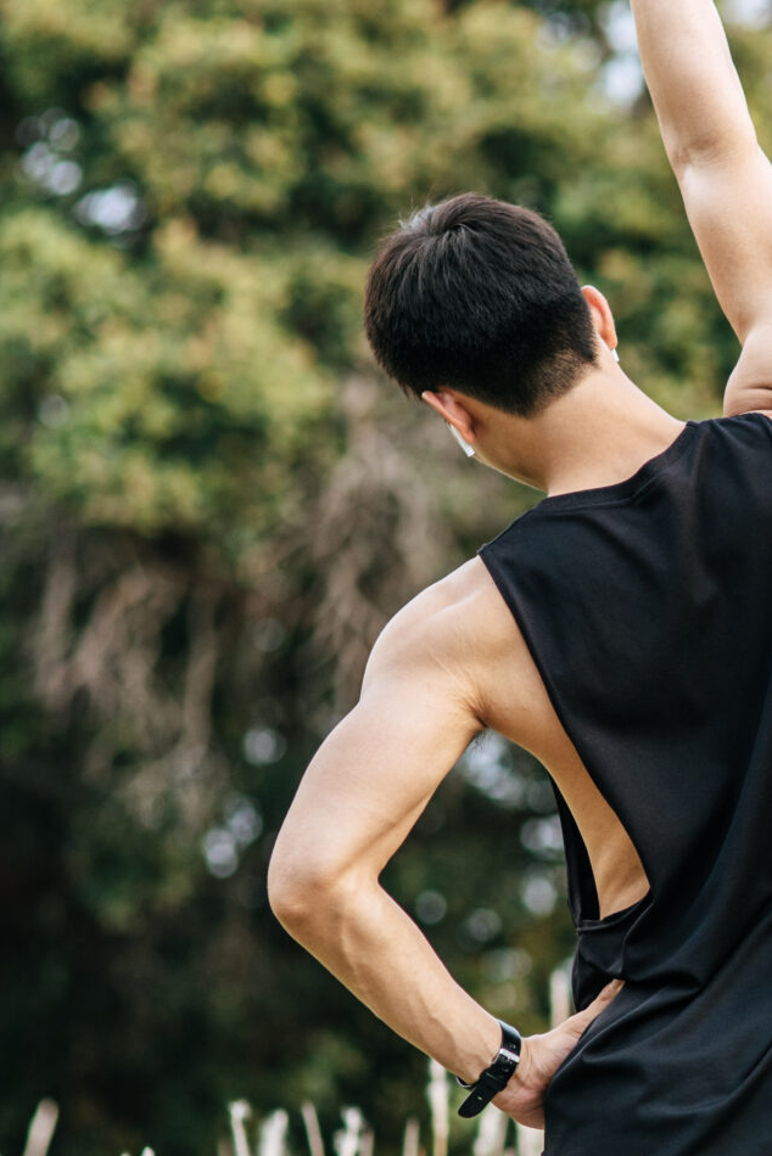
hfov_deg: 6.0
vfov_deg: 9.0
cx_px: 999
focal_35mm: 229
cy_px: 857
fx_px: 7360
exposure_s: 1/640
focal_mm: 85
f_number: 2
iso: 110
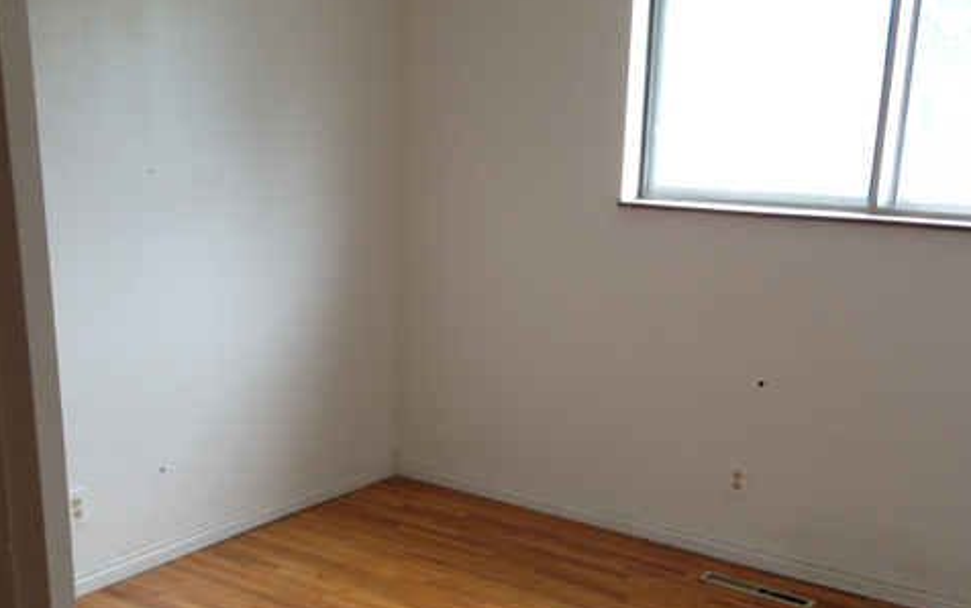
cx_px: 486
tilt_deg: -16.4
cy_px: 441
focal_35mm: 47
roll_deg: -0.2
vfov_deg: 27.2
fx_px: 1244
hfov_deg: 42.6
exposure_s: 1/40
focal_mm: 4.12
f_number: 2.4
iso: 50
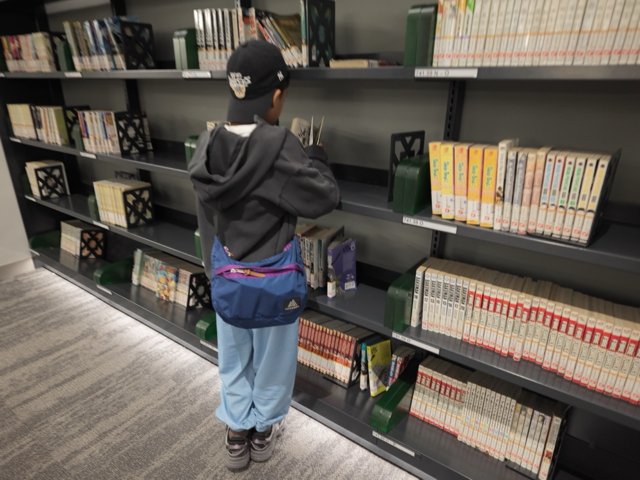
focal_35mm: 22
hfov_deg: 76.4
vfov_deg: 61.1
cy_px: 240
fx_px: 407
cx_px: 320
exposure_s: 1/80
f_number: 4
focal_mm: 28
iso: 3200
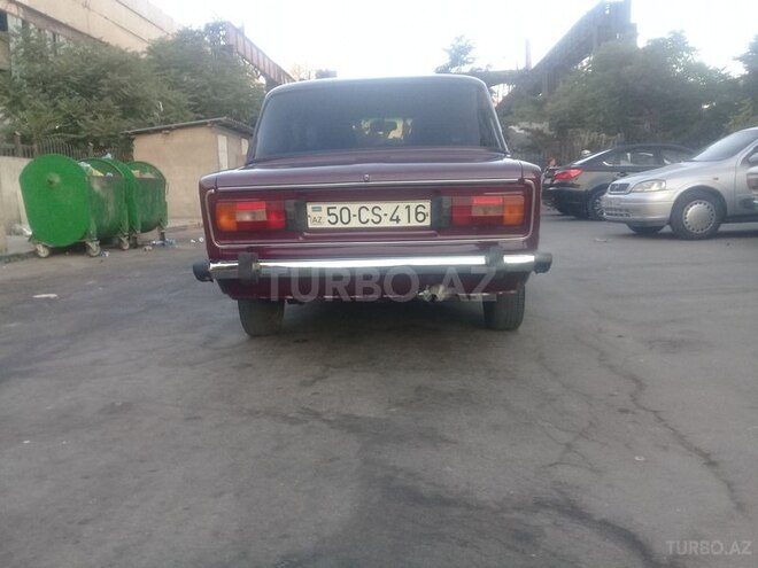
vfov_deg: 45.4
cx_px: 379
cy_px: 284
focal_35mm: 31
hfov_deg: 58.4
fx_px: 679
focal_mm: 3.3
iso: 64
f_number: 2.2
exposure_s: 1/50
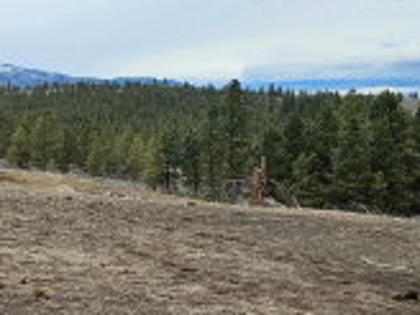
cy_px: 74
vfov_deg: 20.3
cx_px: -67
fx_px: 874
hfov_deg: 24.8
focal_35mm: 72
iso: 10
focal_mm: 6.3
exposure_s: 1/1135
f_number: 1.7
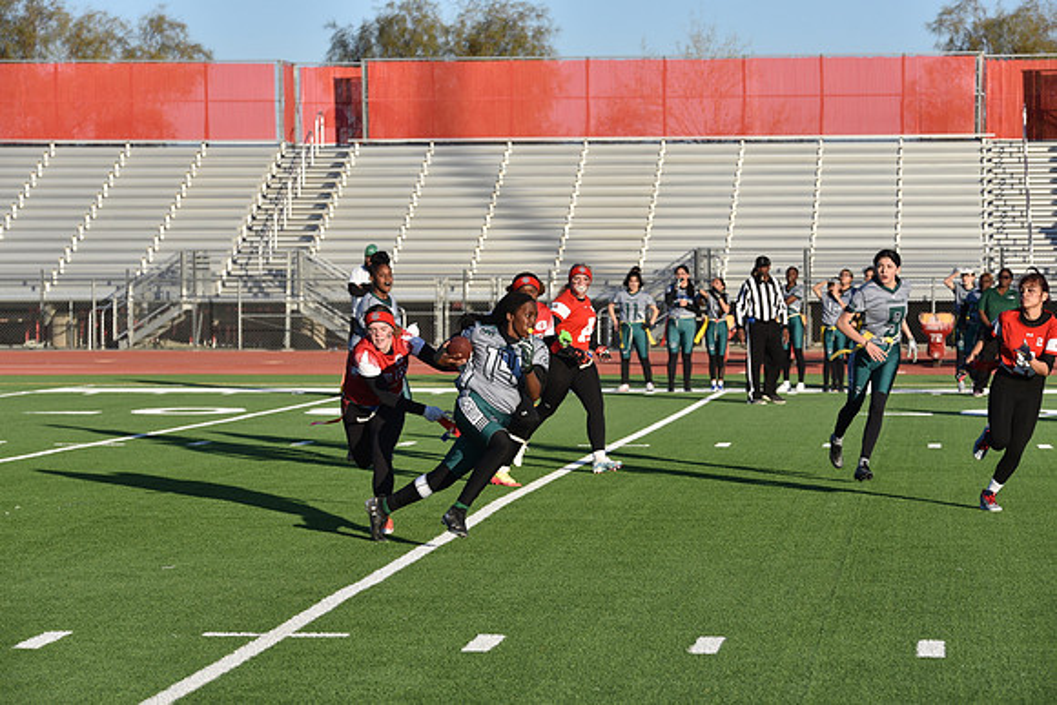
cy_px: 352
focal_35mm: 125
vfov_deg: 11.0
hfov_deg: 16.4
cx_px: 528
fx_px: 3671
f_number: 5.6
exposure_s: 1/1000
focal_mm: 125
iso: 280
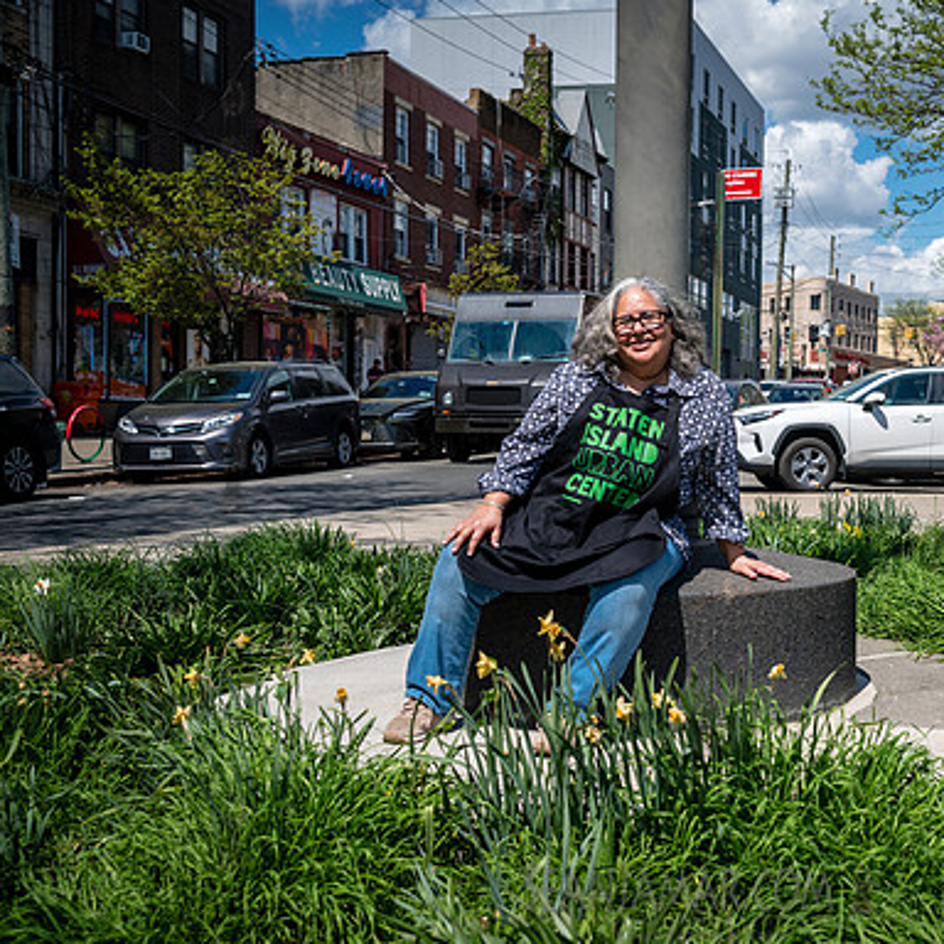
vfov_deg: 37.6
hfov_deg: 36.7
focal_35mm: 45
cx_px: 706
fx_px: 1388
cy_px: 472
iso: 100
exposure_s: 1/1000
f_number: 4
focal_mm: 35
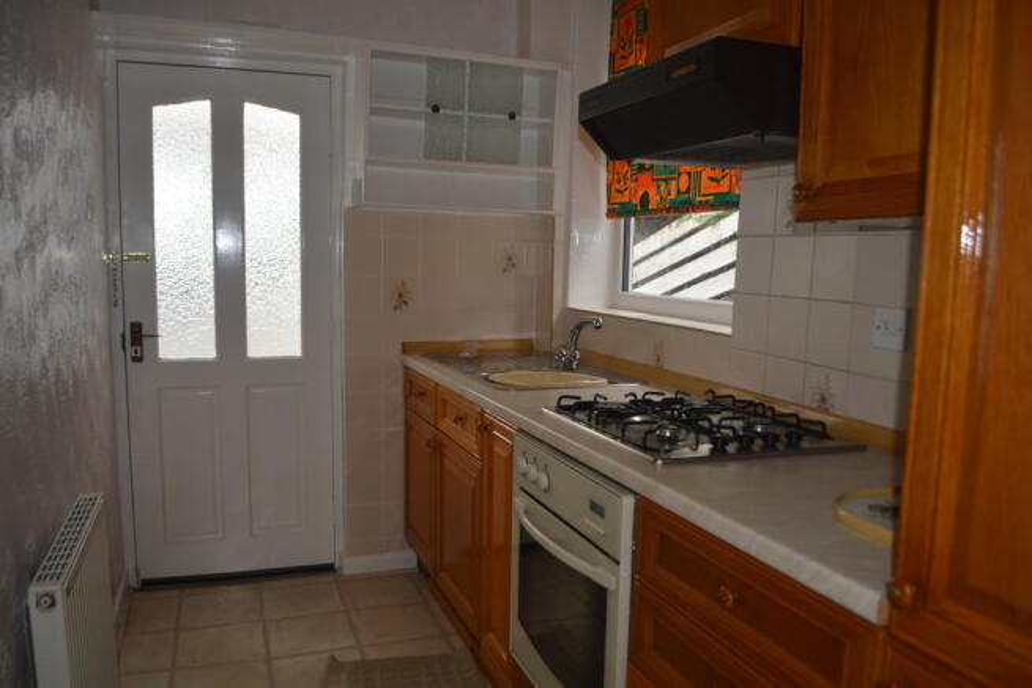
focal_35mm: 27
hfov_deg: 67.4
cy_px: 344
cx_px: 516
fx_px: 774
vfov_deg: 48.0
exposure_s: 1/125
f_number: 3.5
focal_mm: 18
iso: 400
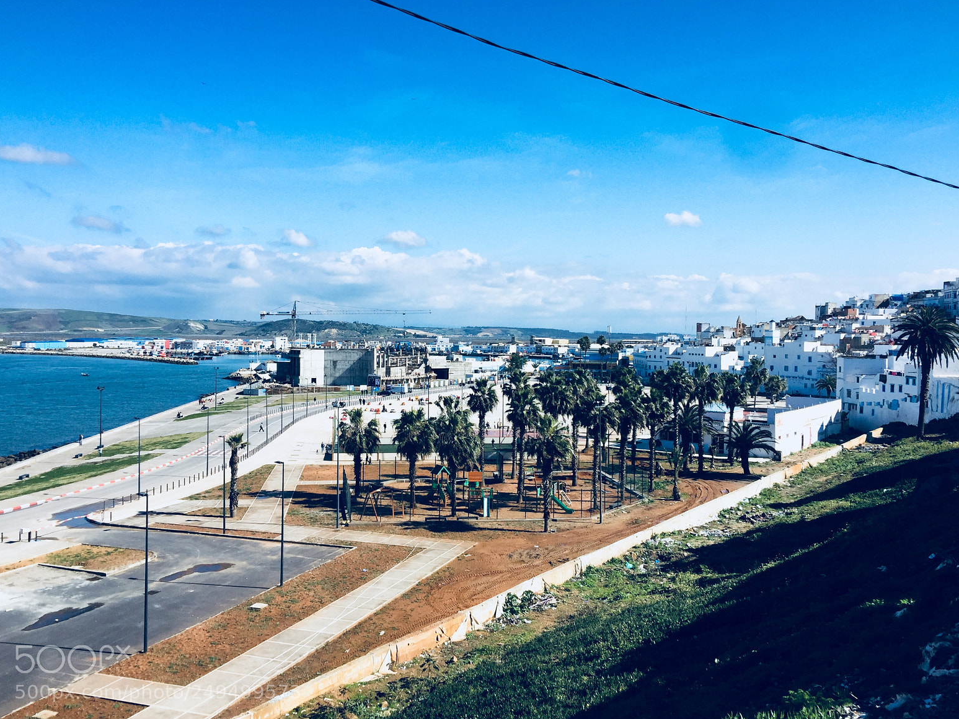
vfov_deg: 46.8
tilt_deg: -2.1
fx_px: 831
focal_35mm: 30
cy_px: 369
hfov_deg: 60.0
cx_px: 472
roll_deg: -2.0
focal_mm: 4.15
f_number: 2.2
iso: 32
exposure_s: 1/2198
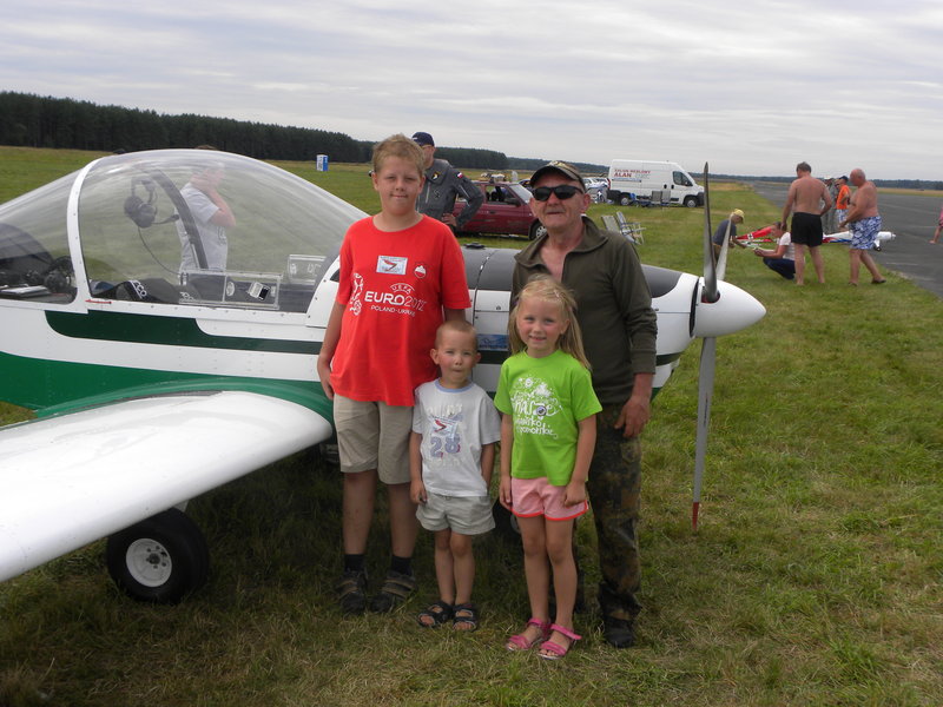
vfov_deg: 35.1
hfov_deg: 45.8
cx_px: 472
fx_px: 1117
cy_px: 354
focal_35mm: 41
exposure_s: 1/237
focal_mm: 7.3
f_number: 5
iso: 64
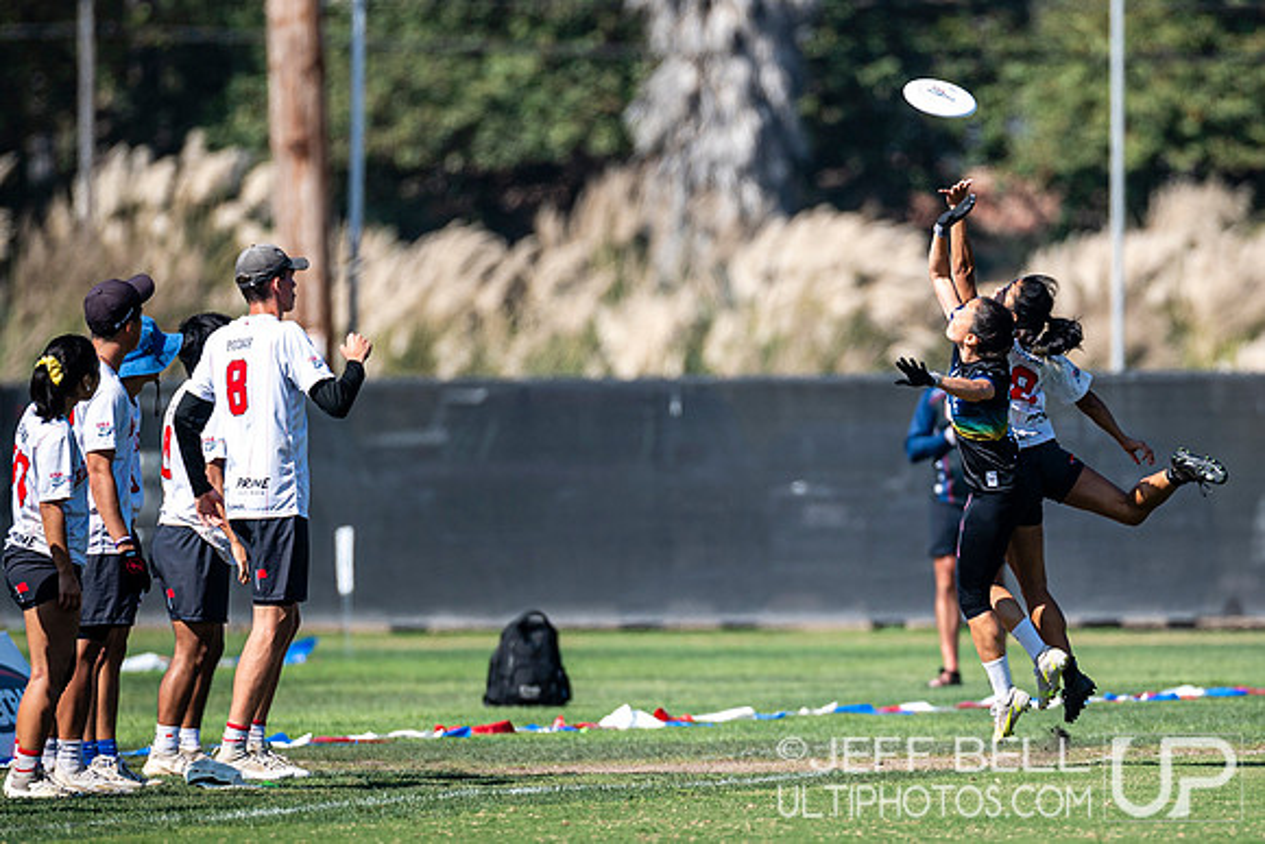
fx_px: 18906
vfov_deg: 2.6
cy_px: 518
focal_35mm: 538
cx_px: 904
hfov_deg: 3.8
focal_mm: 280
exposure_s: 1/2500
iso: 200
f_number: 3.2
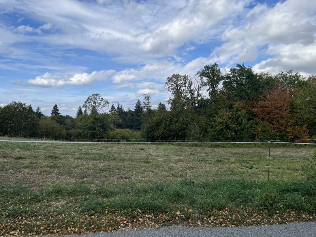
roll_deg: -0.1
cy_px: 118
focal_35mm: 26
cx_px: 158
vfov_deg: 53.1
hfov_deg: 67.3
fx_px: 237
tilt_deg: +0.1
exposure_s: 1/3413
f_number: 1.6
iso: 50
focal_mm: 5.1
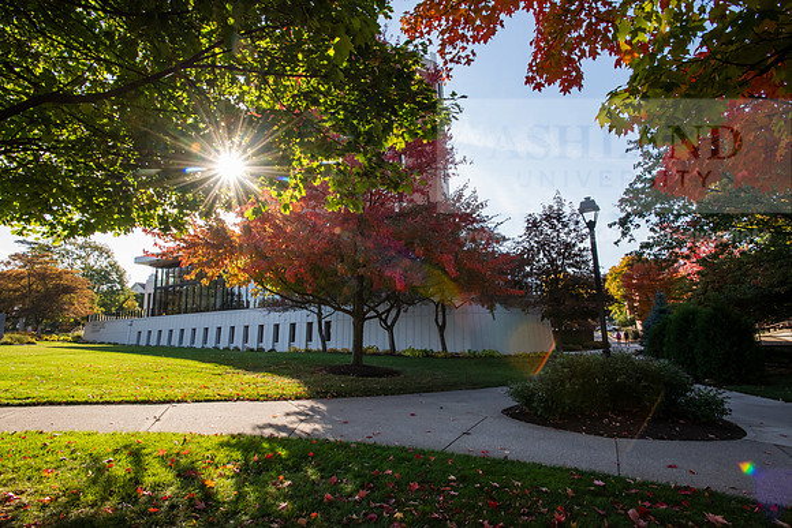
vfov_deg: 64.6
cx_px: 396
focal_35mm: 19
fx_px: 418
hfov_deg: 86.9
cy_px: 264
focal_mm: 19
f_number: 18
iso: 800
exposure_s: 1/125
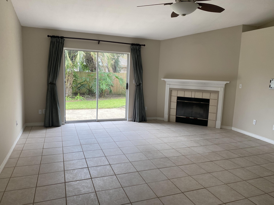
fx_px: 206
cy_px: 102
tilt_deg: -8.0
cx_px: 137
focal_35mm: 26
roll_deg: -1.3
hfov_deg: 67.3
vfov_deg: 53.1
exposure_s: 1/122
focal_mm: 4.25
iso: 40
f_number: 1.8
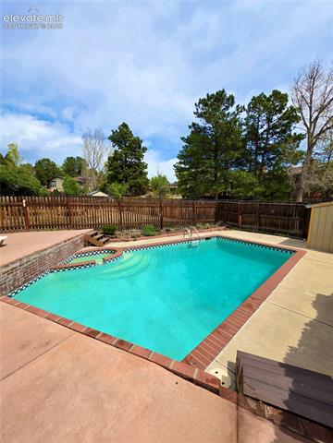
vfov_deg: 106.2
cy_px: 222
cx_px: 166
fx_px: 167
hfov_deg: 89.9
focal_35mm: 13
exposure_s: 1/3333
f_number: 1.9
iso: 40
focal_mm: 2.2
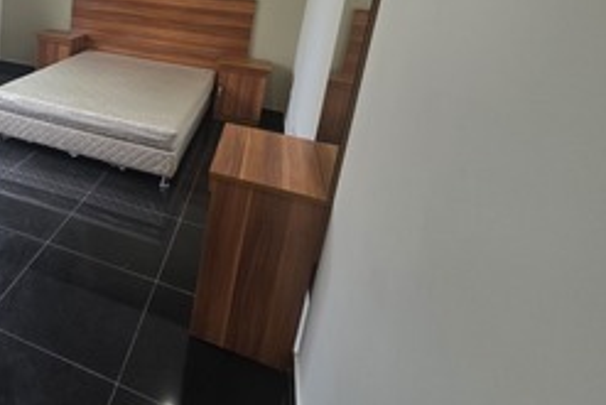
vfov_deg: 47.6
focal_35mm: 25
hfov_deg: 61.3
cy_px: 63
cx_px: 70
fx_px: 421
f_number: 1.9
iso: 80
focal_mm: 2.2
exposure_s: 1/100
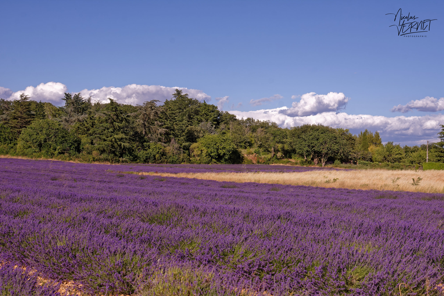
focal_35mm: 52
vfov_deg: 25.8
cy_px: 148
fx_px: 647
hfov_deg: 37.8
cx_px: 222
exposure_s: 1/500
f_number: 8
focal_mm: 35
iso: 180
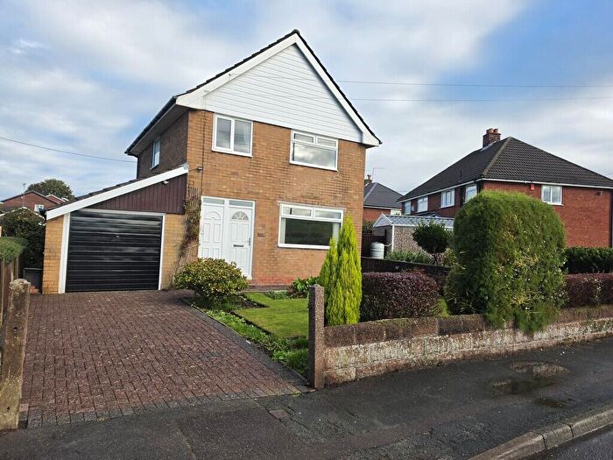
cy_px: 230
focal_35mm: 23
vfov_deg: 58.9
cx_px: 306
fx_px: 407
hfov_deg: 73.9
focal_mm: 6.5
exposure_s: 1/3084
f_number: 1.4
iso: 64
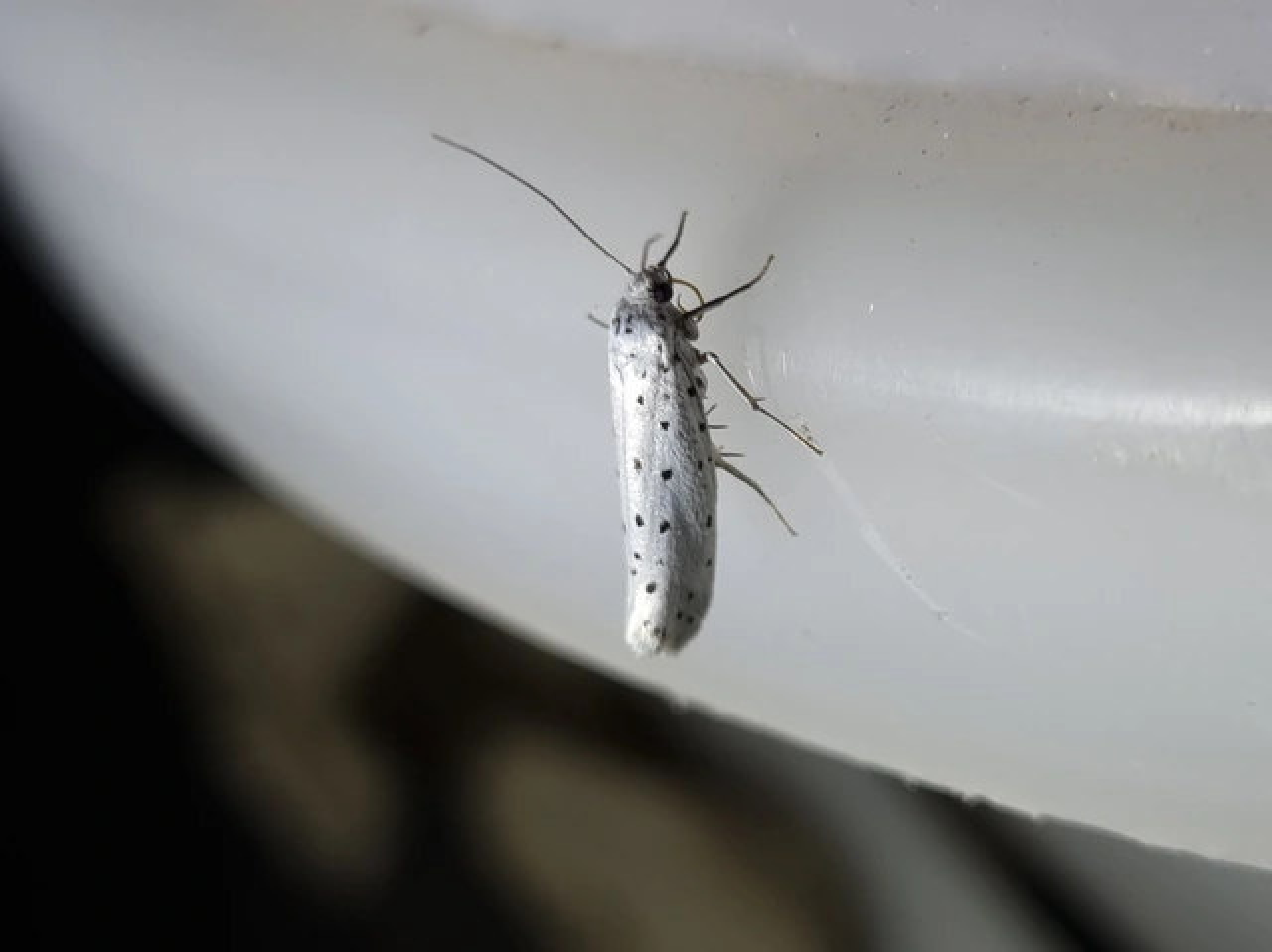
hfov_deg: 67.3
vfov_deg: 53.0
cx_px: 636
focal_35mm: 26
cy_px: 476
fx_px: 955
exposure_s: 1/100
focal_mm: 5.4
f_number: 1.8
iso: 50
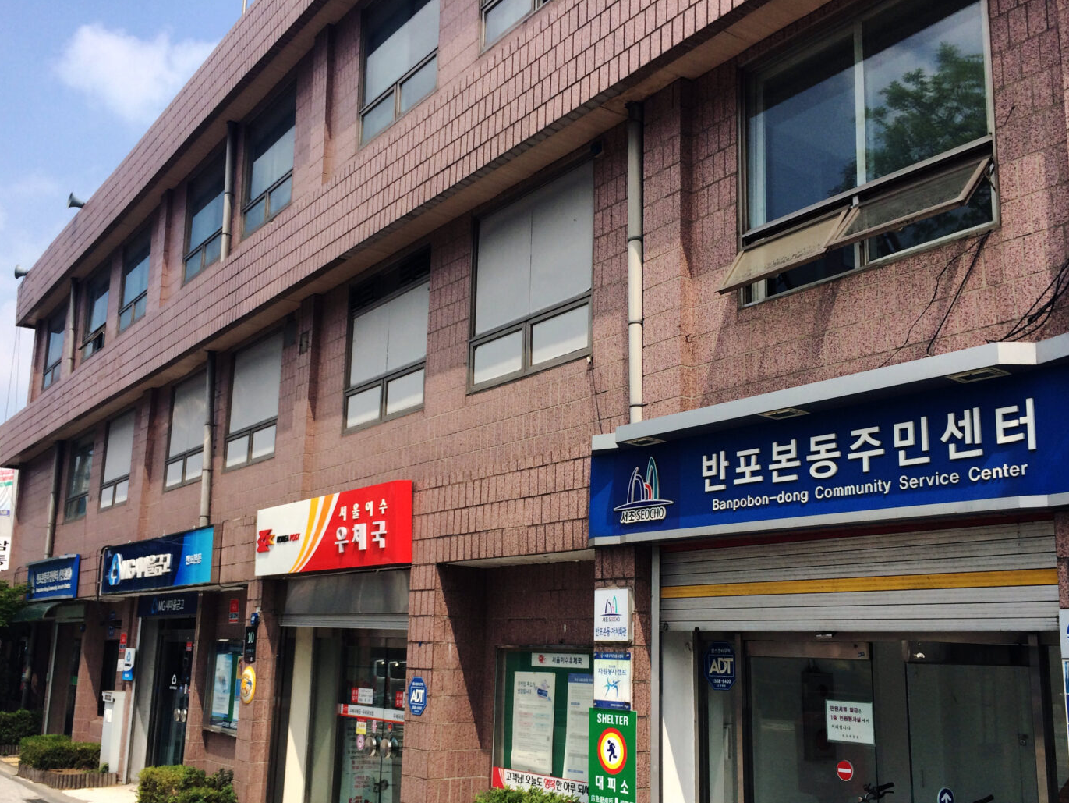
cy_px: 459
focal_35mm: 35
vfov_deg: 40.6
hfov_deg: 52.6
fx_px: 1081
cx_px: 521
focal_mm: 4.12
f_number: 2.2
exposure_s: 1/1786
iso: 40
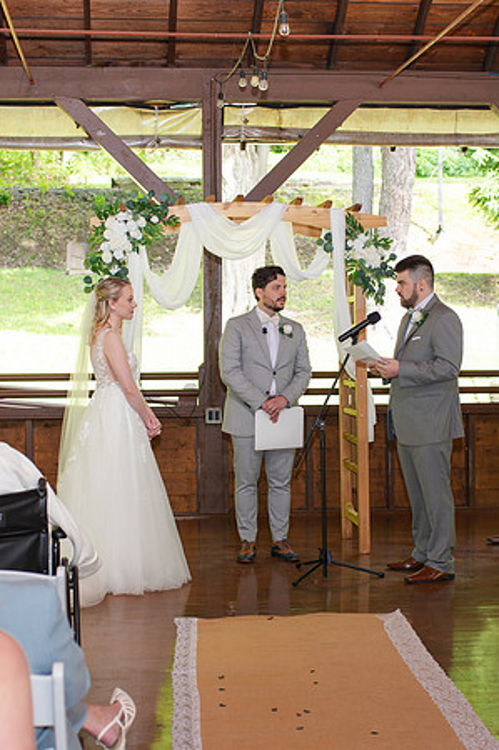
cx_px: 263
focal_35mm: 64
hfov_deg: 21.3
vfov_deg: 31.6
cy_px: 412
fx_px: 1325
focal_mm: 35
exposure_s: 1/200
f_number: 3.2
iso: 140
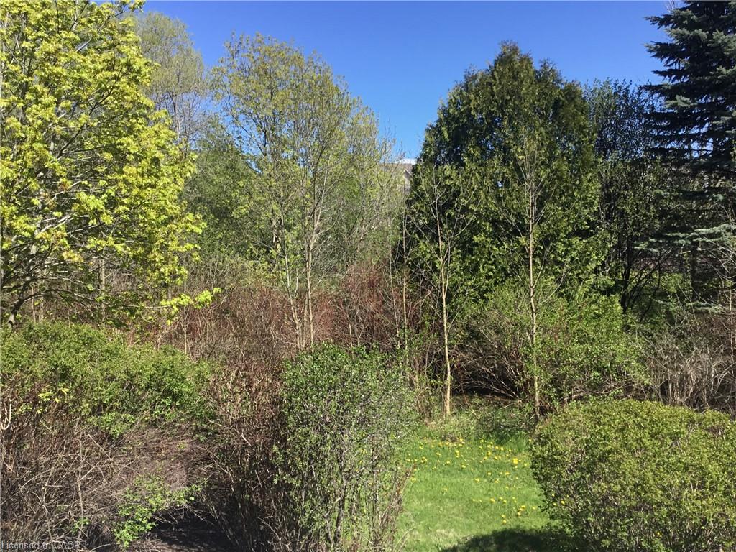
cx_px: 368
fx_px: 659
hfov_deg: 58.4
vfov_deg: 45.4
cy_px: 276
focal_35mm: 31
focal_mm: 3.3
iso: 25
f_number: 2.4
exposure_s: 1/806
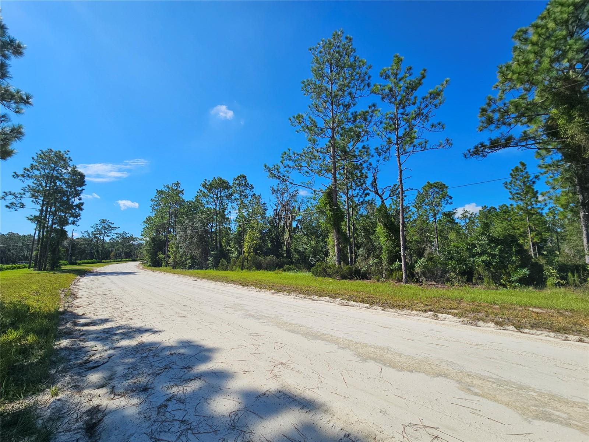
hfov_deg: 106.2
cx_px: 294
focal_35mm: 13
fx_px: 221
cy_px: 221
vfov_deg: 89.9
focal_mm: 2.2
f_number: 2.2
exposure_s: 1/3502
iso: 50
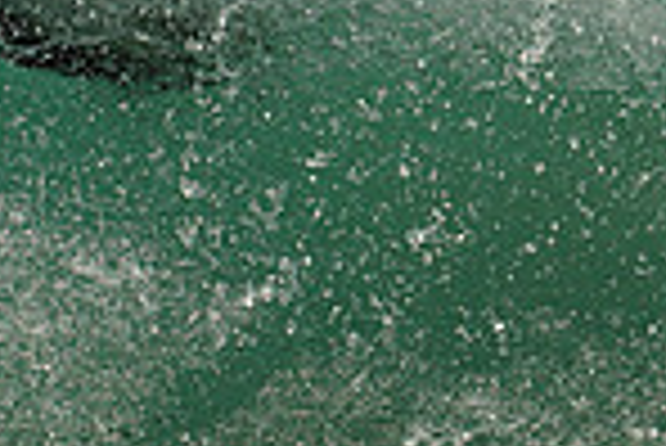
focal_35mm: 1567
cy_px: -200
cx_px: 338
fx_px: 29017
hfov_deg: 1.3
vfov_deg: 0.9
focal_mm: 400
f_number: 2.8
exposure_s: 1/1600
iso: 100
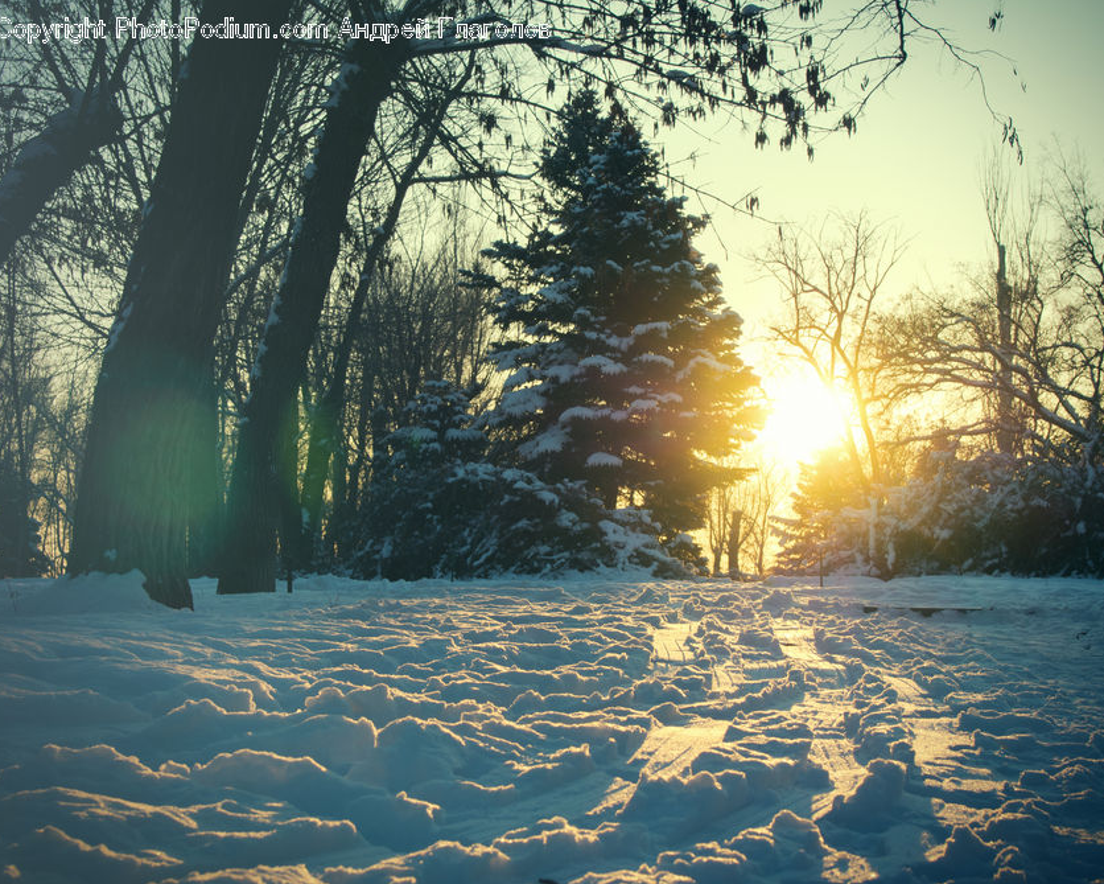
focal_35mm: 63
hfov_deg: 30.0
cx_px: 588
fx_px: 2059
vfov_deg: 24.2
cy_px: 443
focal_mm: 30
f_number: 8
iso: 200
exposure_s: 1/125
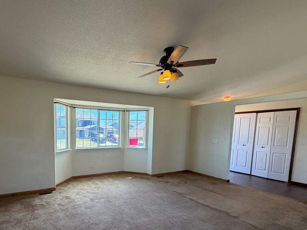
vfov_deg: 67.4
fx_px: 168
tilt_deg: -6.5
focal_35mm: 19
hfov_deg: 82.3
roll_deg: -2.0
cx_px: 107
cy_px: 146
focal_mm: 2.22
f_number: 2.2
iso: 125
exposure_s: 1/120
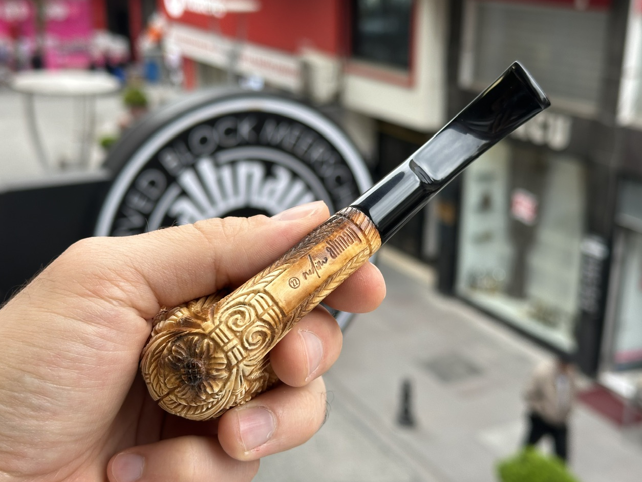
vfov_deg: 29.7
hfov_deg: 38.9
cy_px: 238
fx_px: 909
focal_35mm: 49
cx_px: 324
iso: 64
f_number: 1.78
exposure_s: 1/174
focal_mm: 6.86
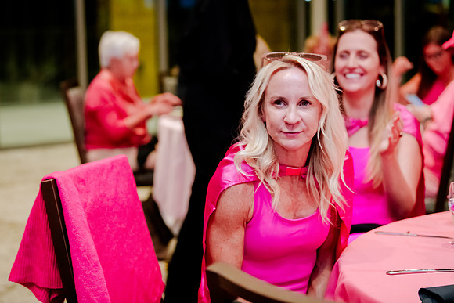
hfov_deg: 25.3
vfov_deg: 17.0
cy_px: 130
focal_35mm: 80
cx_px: 194
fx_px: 1011
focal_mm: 70
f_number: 2.8
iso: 5000
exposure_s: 1/160
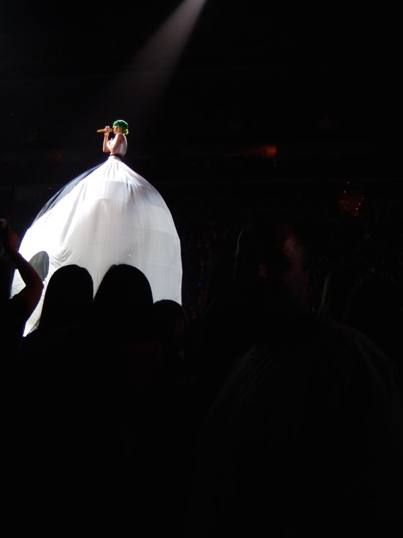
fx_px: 559
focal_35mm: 36
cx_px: 202
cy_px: 269
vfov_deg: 51.4
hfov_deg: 39.7
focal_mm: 6.5
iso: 160
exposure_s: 1/30
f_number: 4
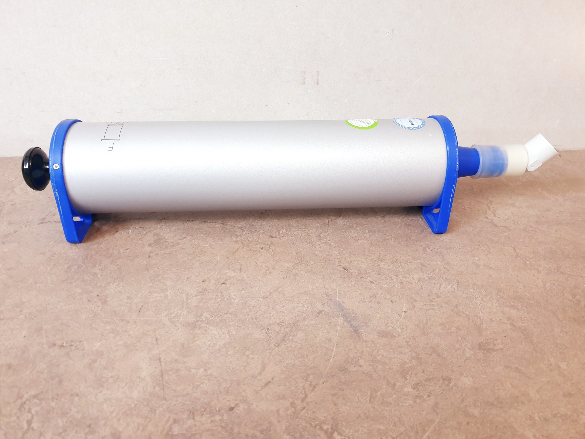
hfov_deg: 67.3
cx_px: 292
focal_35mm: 26
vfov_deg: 53.1
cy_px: 220
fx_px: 439
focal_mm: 4.3
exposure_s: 1/50
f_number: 1.5
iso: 200
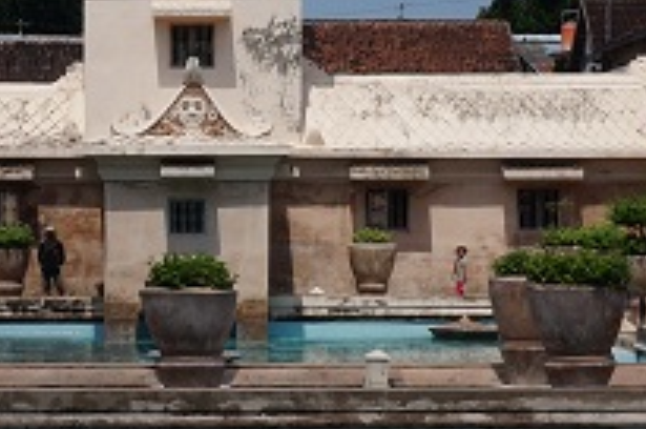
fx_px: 2168
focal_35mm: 121
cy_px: 227
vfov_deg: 11.3
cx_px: 195
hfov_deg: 16.9
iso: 200
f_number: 16
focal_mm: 22
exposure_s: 1/320
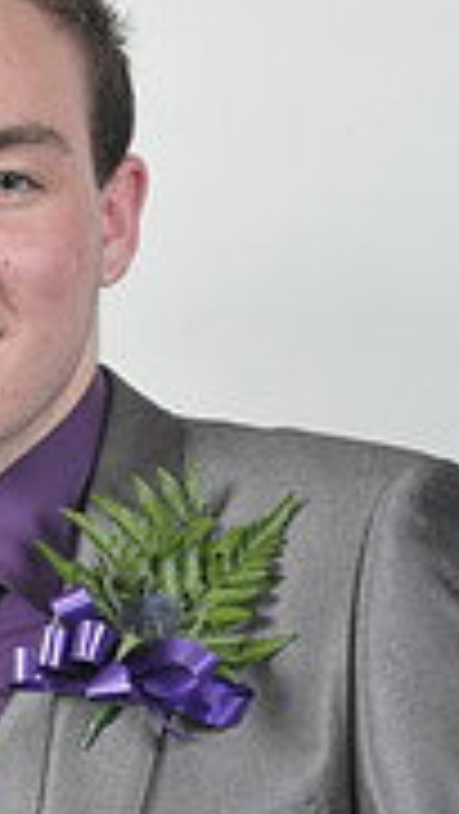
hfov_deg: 6.5
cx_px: -261
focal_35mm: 185
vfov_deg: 11.5
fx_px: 3997
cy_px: 863
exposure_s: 1/160
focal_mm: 55
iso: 1000
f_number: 7.1
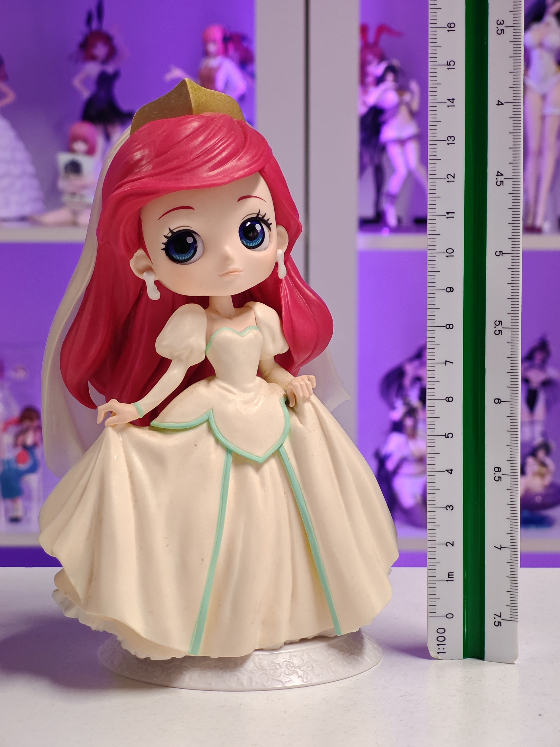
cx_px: 280
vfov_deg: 24.4
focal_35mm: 80
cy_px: 374
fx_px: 1726
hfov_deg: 18.4
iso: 640
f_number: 2.4
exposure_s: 1/33.3
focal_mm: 7.48
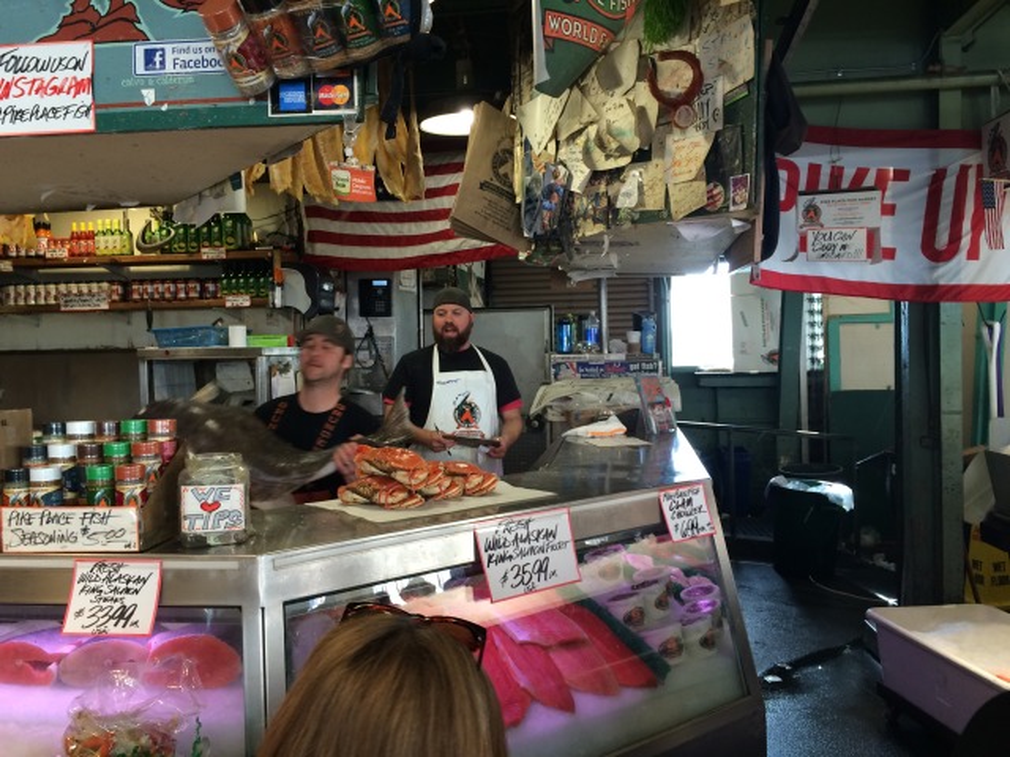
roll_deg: +1.6
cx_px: 505
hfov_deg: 61.7
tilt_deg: -3.0
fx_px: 846
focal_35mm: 29
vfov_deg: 48.2
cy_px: 378
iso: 40
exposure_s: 1/40
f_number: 2.2
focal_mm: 4.15
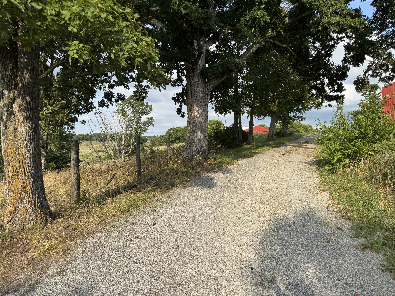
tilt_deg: -5.7
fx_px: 274
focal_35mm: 24
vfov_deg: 56.8
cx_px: 198
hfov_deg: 71.6
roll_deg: -2.1
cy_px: 148
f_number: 1.78
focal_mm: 6.76
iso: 80
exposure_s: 1/2252
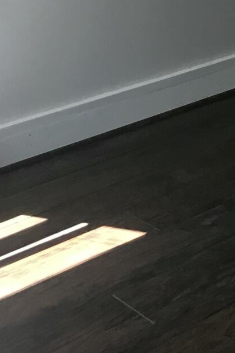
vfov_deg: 19.5
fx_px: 921
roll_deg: +1.9
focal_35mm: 94
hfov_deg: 13.3
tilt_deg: -3.9
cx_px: 402
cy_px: -138
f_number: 1.8
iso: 25
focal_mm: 3.99
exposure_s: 1/40
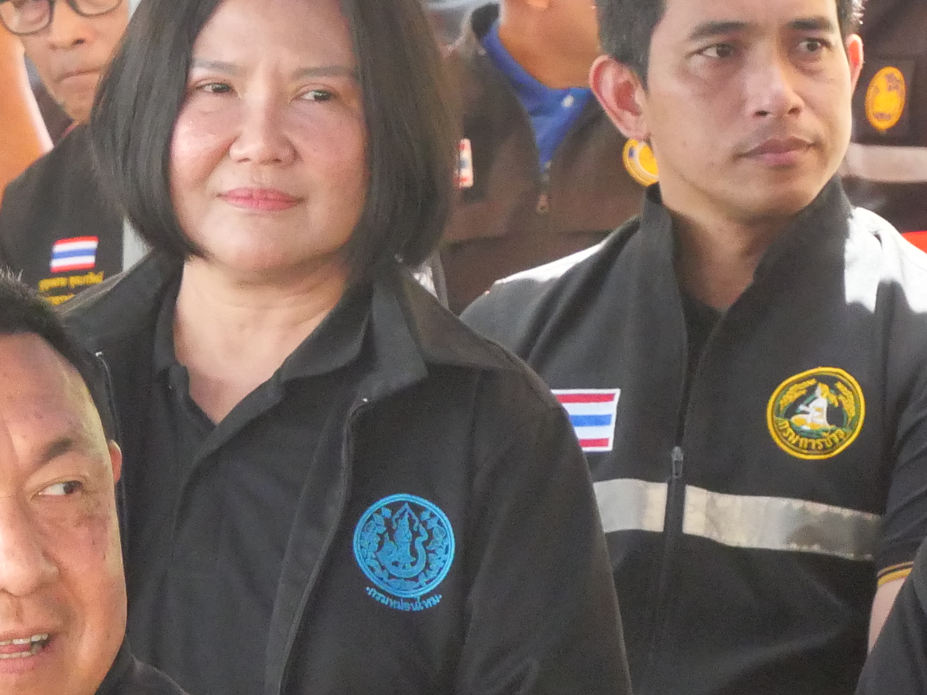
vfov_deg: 4.5
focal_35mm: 331
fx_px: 8865
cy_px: 855
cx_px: 53
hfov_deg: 6.0
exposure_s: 1/250
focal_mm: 52
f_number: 5.6
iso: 3200
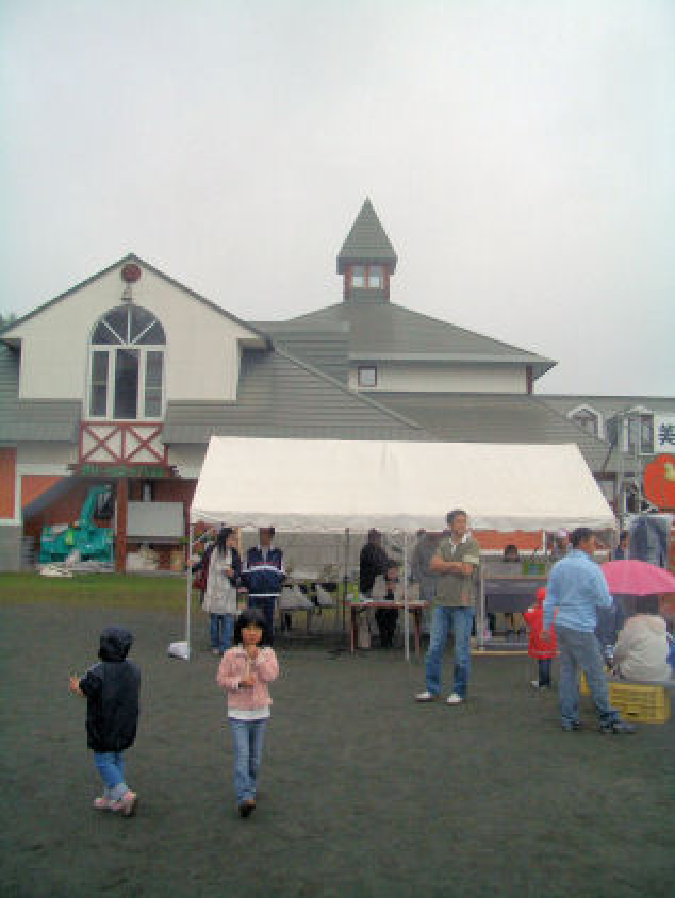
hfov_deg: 40.7
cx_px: 338
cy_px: 449
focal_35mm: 35
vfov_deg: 52.6
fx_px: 909
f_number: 4.3
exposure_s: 1/320
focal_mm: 5.8
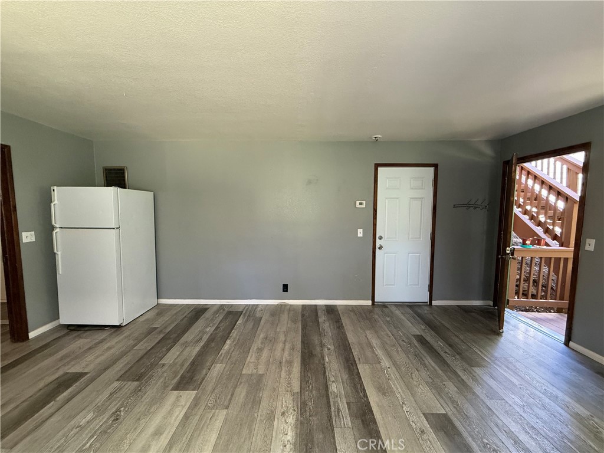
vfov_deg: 85.7
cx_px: 302
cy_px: 226
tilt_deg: -4.1
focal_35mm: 14
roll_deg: +0.5
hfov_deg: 102.1
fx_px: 244
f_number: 2.2
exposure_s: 1/60
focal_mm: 2.22
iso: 500
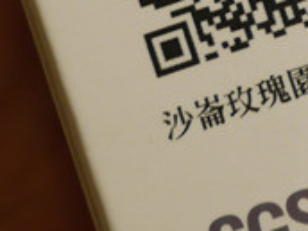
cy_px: -113
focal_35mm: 188
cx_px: 244
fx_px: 1673
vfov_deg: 7.8
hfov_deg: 10.5
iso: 400
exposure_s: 1/60
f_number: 1.7
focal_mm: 15
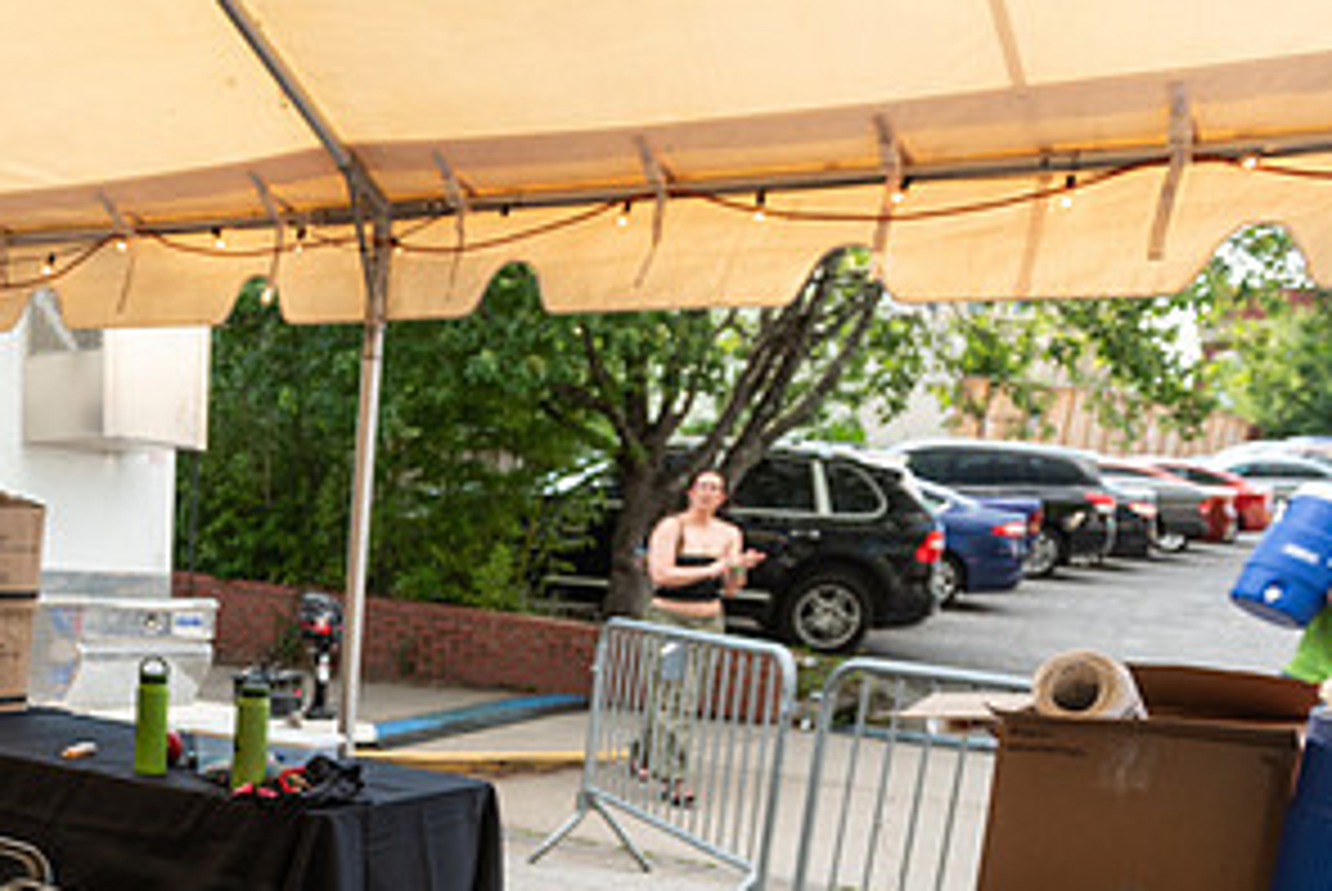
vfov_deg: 27.3
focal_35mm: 47
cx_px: 76
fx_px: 1741
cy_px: 866
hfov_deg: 38.3
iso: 250
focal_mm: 24
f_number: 4.5
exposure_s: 1/250
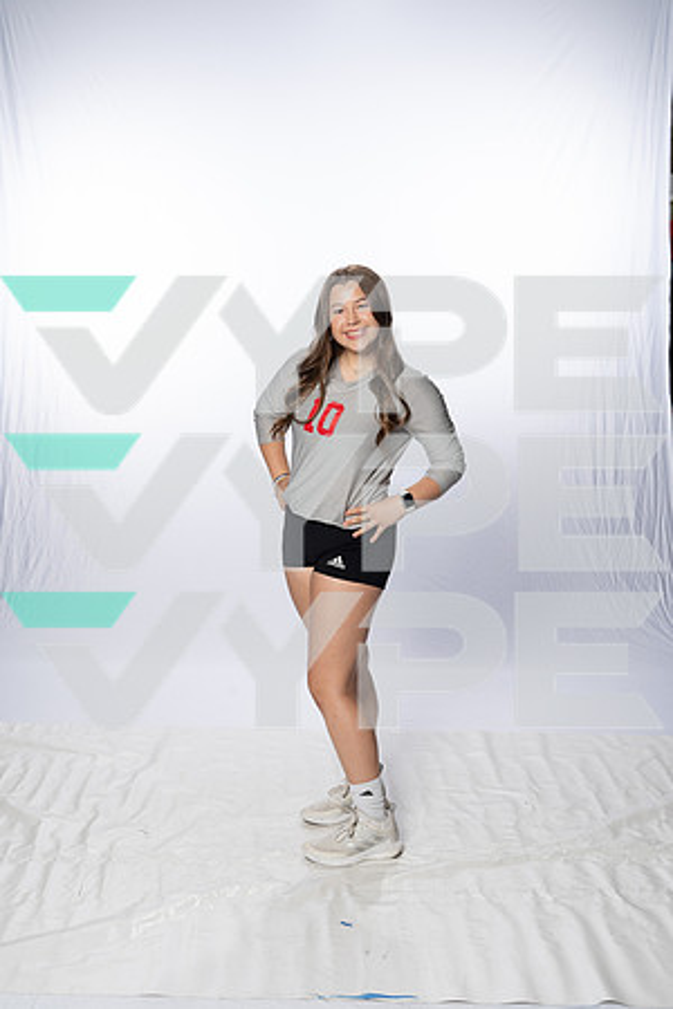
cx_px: 336
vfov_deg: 41.9
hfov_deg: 28.6
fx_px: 1318
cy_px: 504
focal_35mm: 47
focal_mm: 47
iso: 640
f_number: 8
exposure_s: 1/250
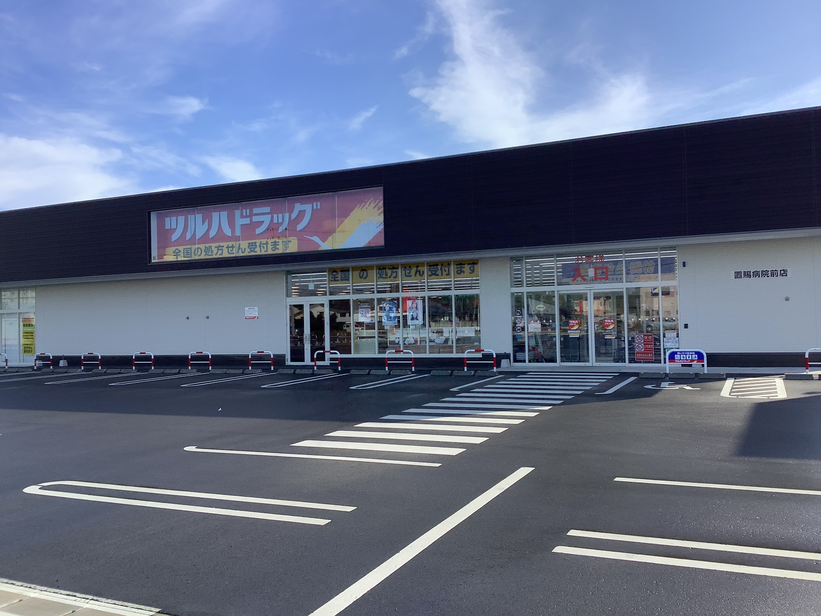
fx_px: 735
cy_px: 308
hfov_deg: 58.4
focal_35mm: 31
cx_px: 410
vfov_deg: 45.4
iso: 25
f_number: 2.4
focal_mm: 3.3
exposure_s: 1/858
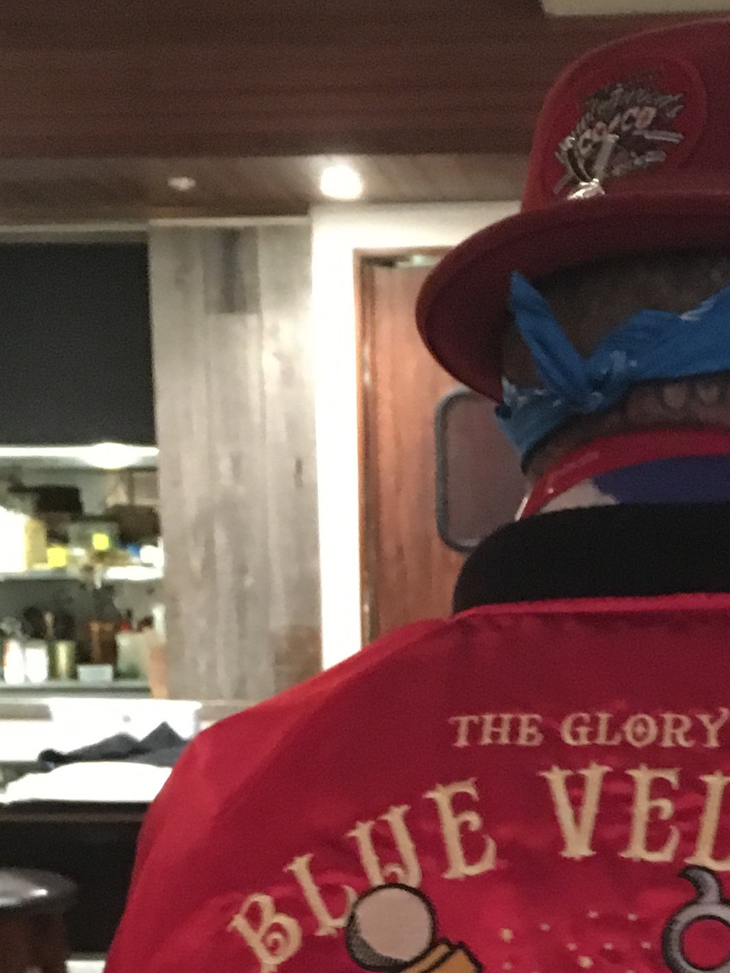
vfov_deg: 22.6
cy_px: 1034
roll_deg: +1.1
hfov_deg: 17.9
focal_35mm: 82
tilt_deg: -11.3
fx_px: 2306
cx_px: 531
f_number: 2.2
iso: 500
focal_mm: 4.15
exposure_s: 1/15
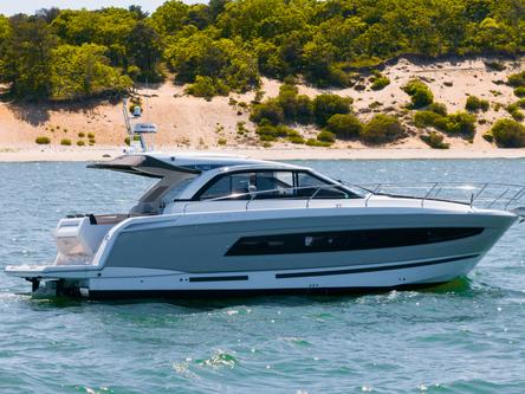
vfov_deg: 8.9
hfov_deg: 11.9
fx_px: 2518
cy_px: 197
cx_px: 262
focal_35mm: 166
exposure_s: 1/100
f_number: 3.4
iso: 100
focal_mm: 30.71
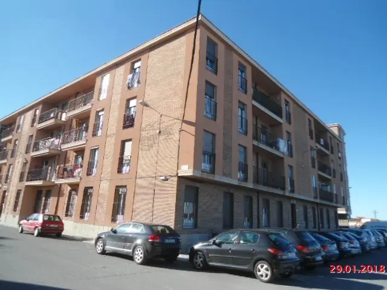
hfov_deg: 67.3
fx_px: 291
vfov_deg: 53.1
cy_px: 145
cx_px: 194
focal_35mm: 26
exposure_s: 1/640
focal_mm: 4.7
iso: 80
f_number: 2.8
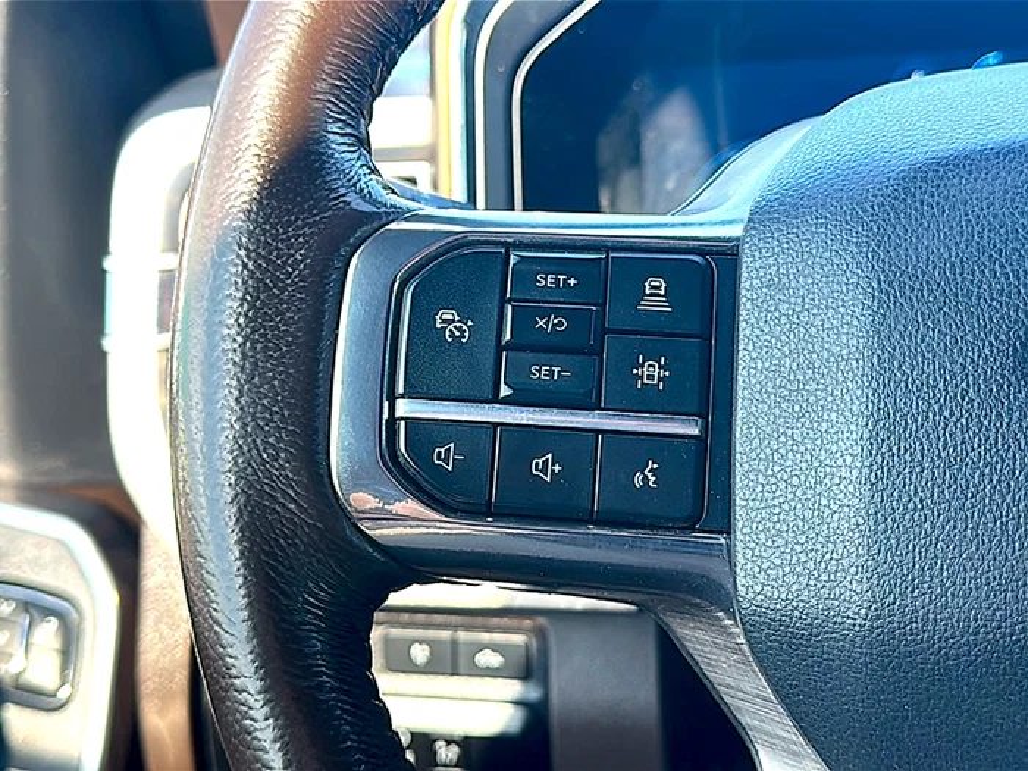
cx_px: 514
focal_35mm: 36
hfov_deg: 51.4
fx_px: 1069
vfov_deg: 39.7
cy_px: 386
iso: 100
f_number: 1.78
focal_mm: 6.86
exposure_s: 1/135
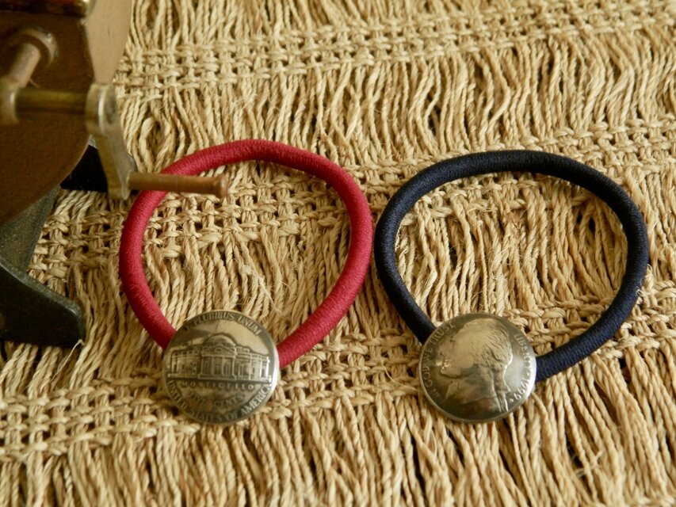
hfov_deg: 23.8
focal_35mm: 82
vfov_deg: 18.0
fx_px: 1602
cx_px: 338
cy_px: 254
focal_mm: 14.6
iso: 200
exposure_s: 1/20
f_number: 4.2
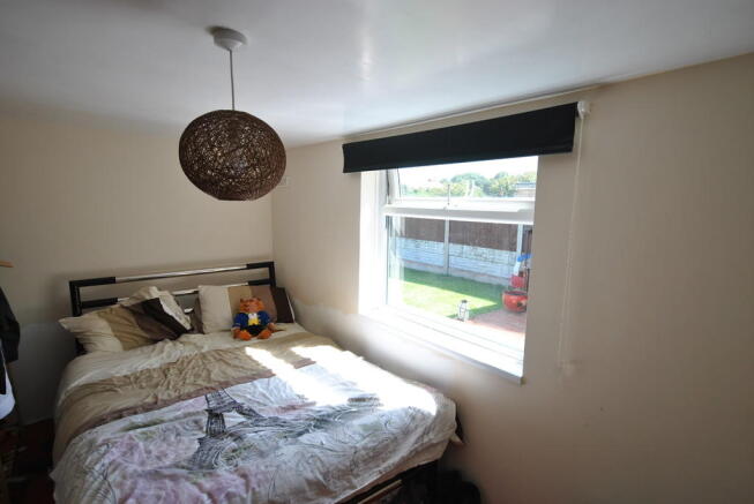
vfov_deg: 67.5
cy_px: 252
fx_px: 377
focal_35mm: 18
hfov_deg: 89.9
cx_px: 377
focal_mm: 12
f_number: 5.6
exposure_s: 1/125
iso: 200
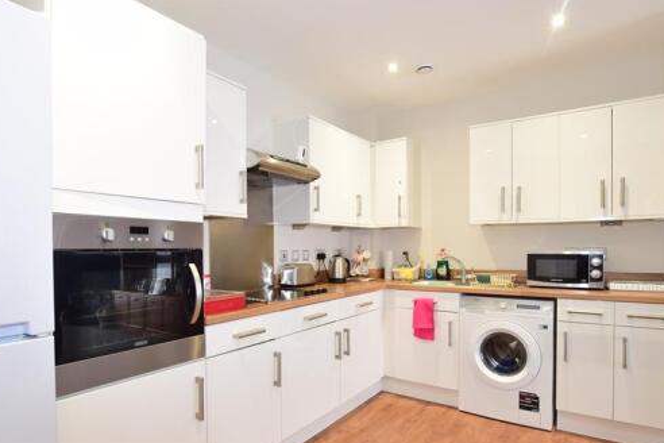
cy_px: 251
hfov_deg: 83.9
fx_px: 369
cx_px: 314
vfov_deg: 61.7
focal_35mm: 20
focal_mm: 10
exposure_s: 1/10
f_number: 7.1
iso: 400
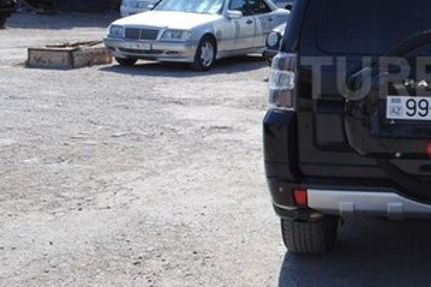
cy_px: 78
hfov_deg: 24.6
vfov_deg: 17.4
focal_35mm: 78
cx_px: 445
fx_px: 933
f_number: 8
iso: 100
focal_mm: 24
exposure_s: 1/250
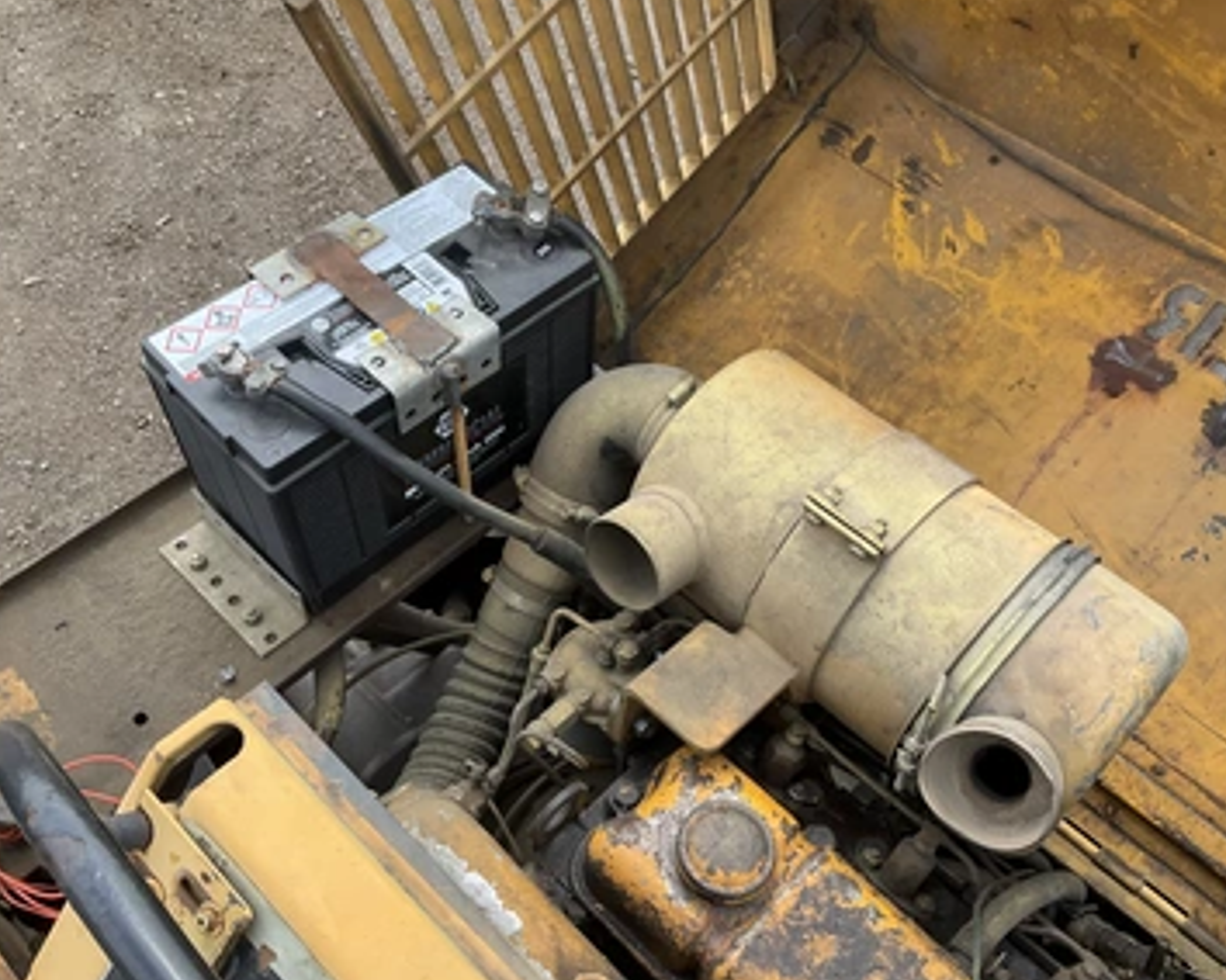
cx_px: 641
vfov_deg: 45.8
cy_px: 492
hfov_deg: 55.7
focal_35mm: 32
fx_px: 1161
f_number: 1.8
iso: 25
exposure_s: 1/495
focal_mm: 3
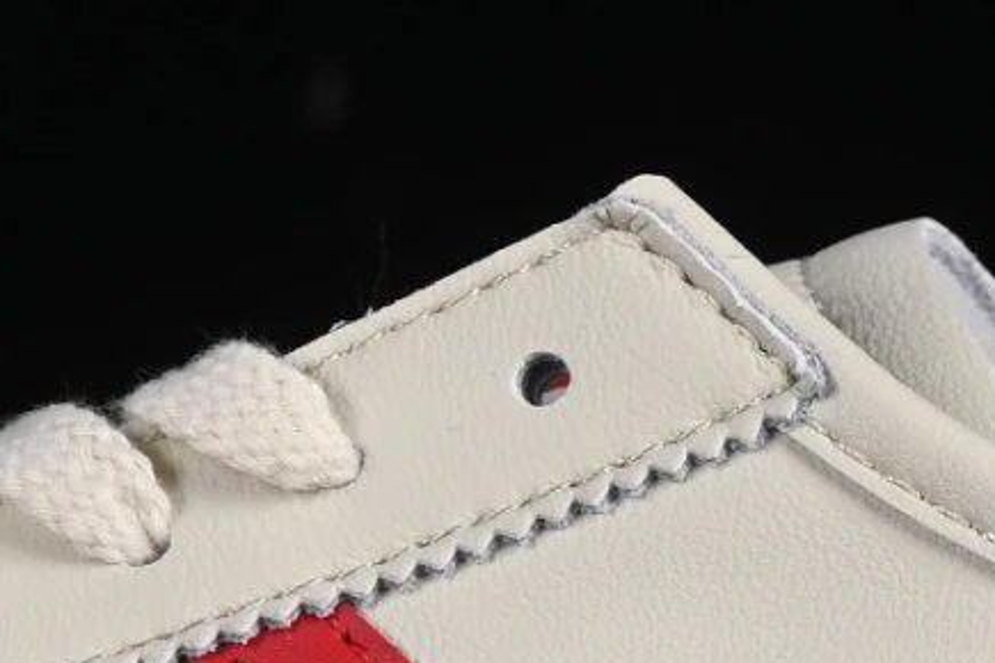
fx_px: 12188
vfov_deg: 3.1
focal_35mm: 441
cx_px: 293
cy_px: 394
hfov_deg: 4.7
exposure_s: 1/80
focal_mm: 50
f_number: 8
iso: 160
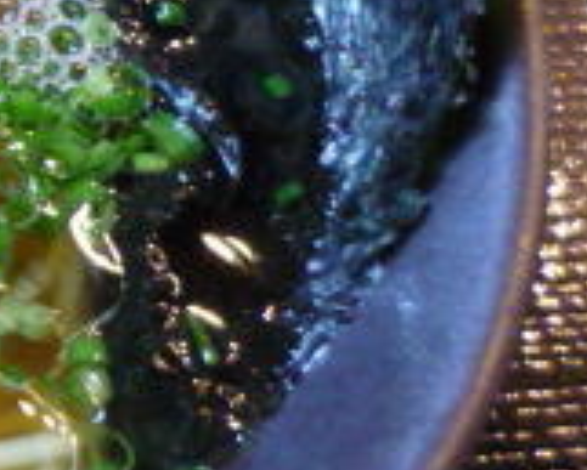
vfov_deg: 12.0
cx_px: -565
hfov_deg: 13.1
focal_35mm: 128
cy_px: 44
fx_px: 2225
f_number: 2.8
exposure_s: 1/25
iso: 400
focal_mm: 5.5
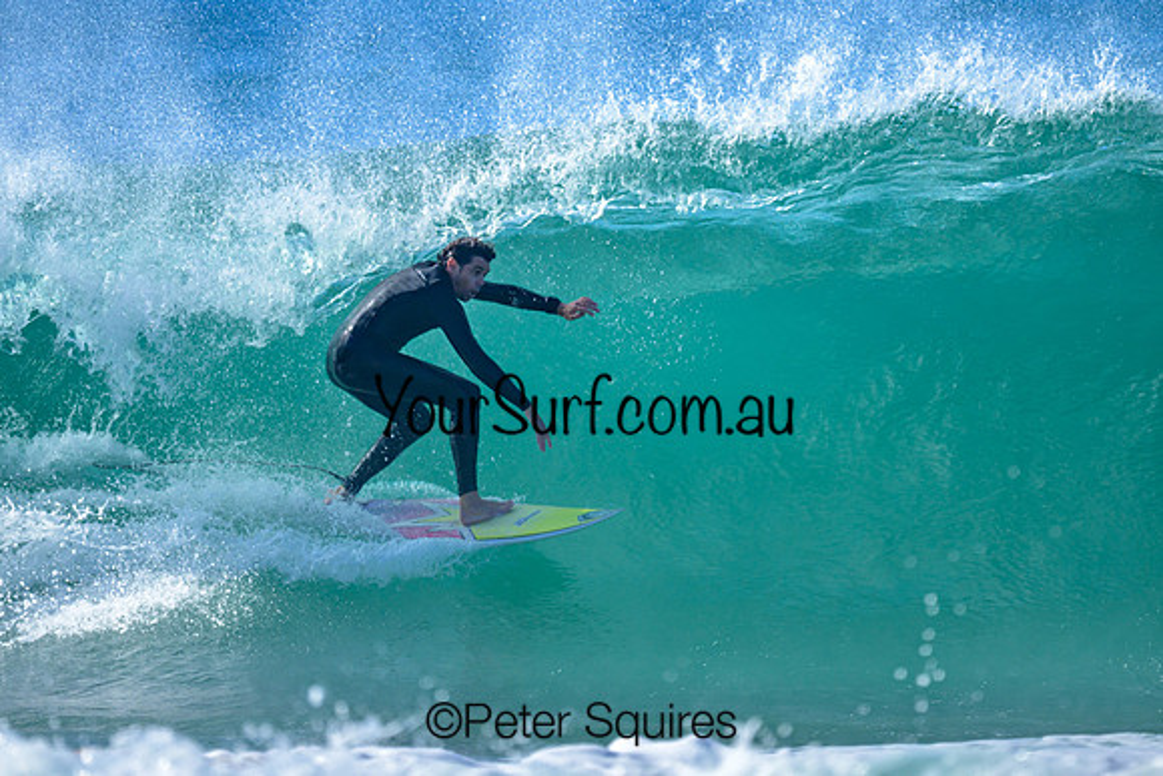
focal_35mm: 1006
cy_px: 375
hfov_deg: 2.1
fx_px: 32498
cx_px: 569
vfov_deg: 1.4
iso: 360
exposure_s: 1/2000
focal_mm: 800
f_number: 6.3
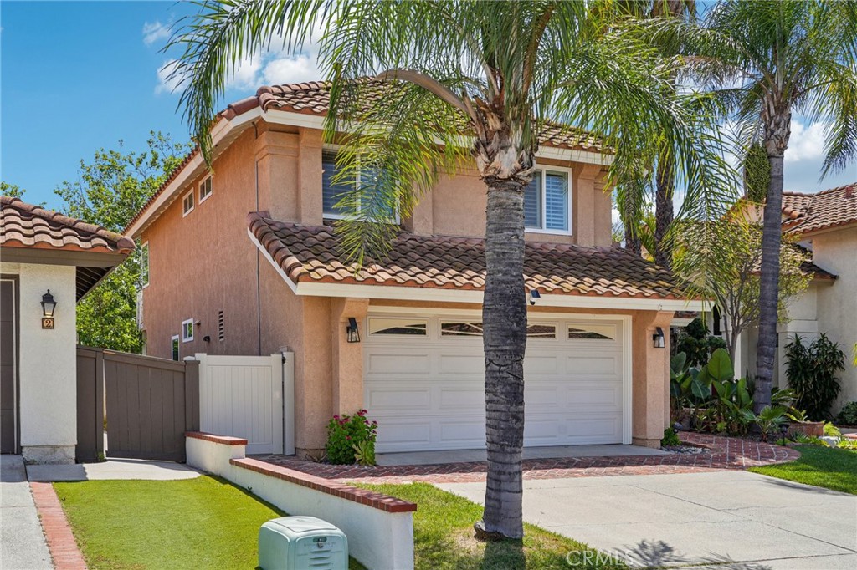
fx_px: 809
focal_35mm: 34
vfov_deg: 38.9
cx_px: 428
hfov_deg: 55.8
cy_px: 285
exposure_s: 1/400
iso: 125
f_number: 8
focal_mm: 34
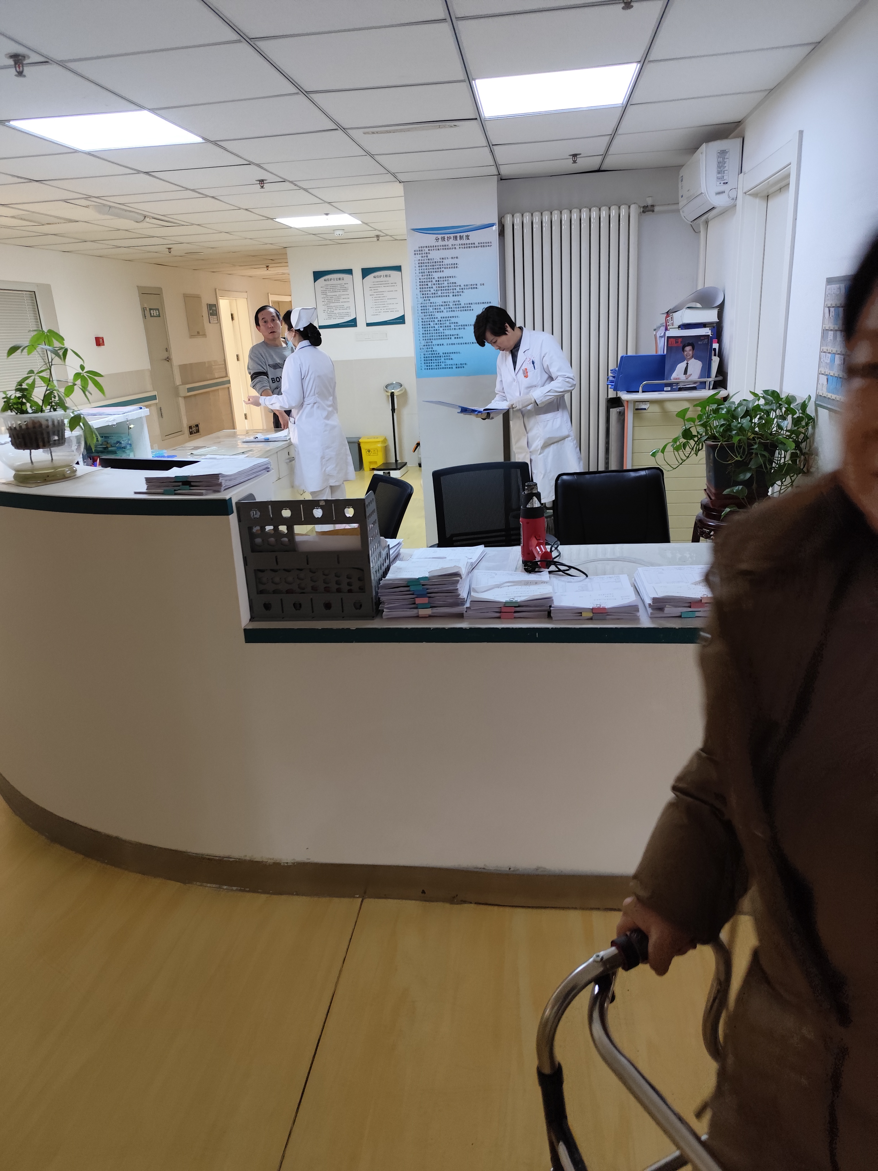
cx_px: 439
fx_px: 778
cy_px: 586
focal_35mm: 23
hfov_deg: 58.9
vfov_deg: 73.9
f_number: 1.65
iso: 800
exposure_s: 1/50
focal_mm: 6.19
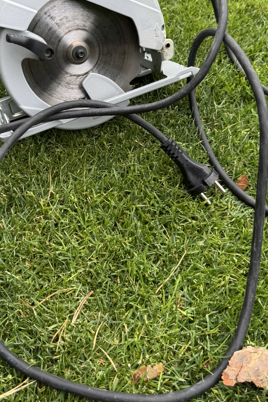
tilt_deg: -46.8
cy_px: 105
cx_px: 96
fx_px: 447
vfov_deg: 46.9
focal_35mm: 40
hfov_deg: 33.2
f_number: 1.78
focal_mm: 6.76
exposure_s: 1/707
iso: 80
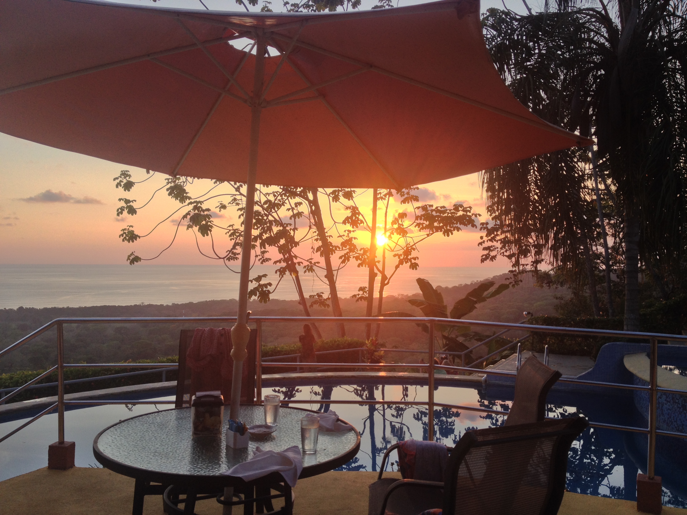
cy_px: 258
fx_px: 695
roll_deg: -0.2
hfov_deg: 52.6
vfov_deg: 40.7
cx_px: 344
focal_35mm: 35
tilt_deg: -3.1
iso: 50
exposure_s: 1/264
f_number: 2.4
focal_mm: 4.28
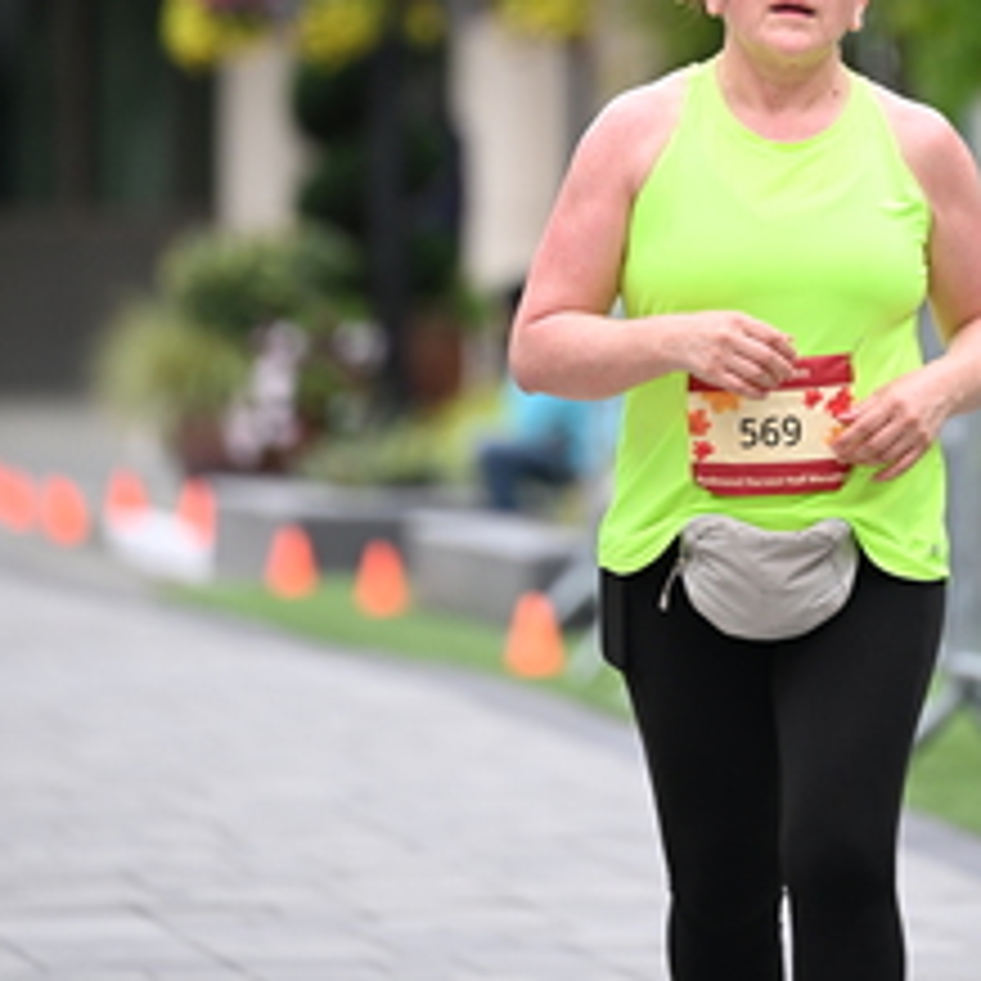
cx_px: 785
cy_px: 140
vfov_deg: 4.1
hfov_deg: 4.1
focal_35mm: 428
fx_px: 13723
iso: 640
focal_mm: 200
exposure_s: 1/1600
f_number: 2.8
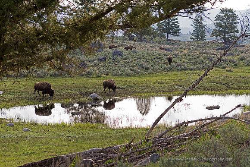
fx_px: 521
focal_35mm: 75
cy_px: 84
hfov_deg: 27.0
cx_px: 125
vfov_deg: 18.2
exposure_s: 1/500
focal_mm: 50
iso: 100
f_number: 3.5
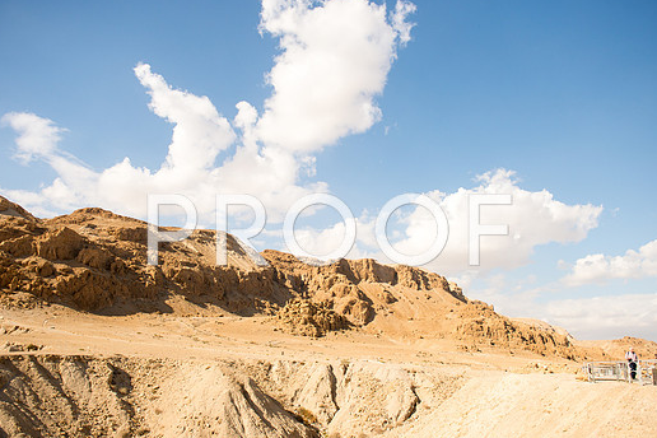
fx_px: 493
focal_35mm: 27
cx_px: 330
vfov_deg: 47.9
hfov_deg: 67.4
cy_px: 230
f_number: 2.8
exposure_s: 1/4000
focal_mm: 24
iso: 200
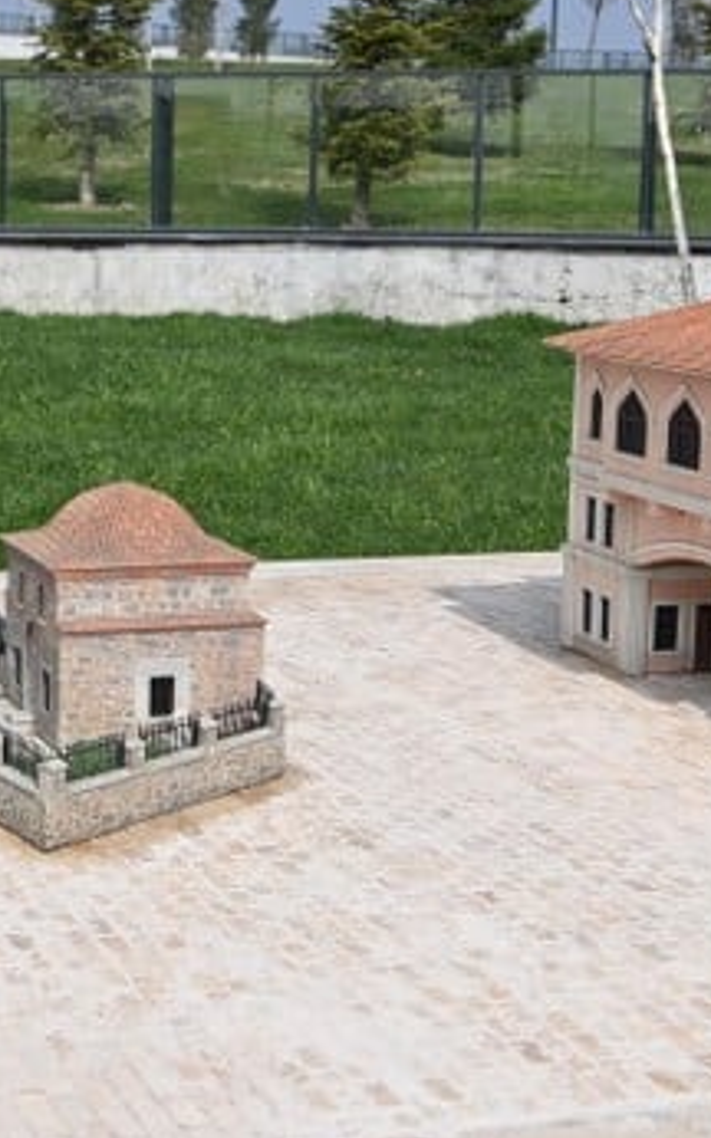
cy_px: 508
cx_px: 125
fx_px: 2265
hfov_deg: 17.7
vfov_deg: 28.2
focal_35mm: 73
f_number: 5.6
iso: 250
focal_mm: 31
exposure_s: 1/2500
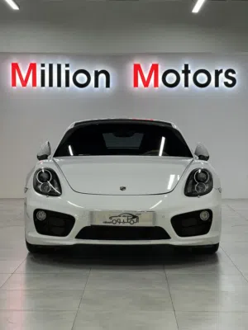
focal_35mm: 77
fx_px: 736
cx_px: 124
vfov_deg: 25.3
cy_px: 165
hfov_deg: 19.1
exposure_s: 1/60
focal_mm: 9
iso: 250
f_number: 2.8
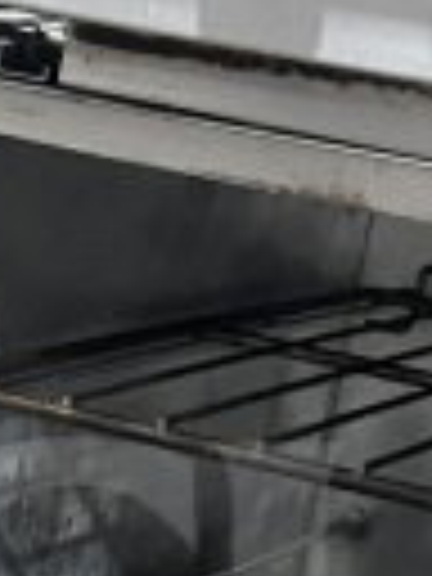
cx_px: -63
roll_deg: -8.4
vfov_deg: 11.6
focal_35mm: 165
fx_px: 2746
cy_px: 799
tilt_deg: -17.7
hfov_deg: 8.9
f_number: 1.5
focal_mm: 5.7
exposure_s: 1/55
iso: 500
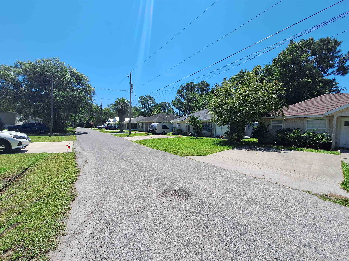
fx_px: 131
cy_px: 130
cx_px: 174
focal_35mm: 13
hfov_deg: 106.2
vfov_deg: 89.9
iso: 40
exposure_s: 1/1359
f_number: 2.2
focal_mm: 1.74
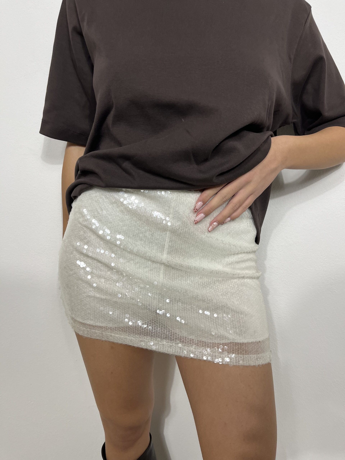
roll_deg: -0.6
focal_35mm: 26
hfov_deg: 53.1
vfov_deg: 67.3
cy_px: 230
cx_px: 172
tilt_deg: -10.1
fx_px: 346
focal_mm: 5.1
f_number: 1.6
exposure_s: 1/100
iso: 100
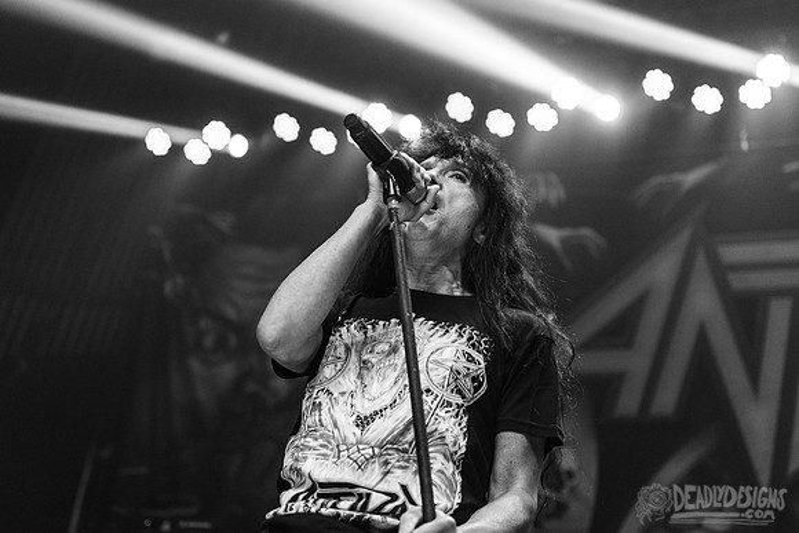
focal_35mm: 66
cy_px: 218
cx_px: 401
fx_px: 1468
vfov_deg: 20.6
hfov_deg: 30.4
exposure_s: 1/640
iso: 2500
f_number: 3.2
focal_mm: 56
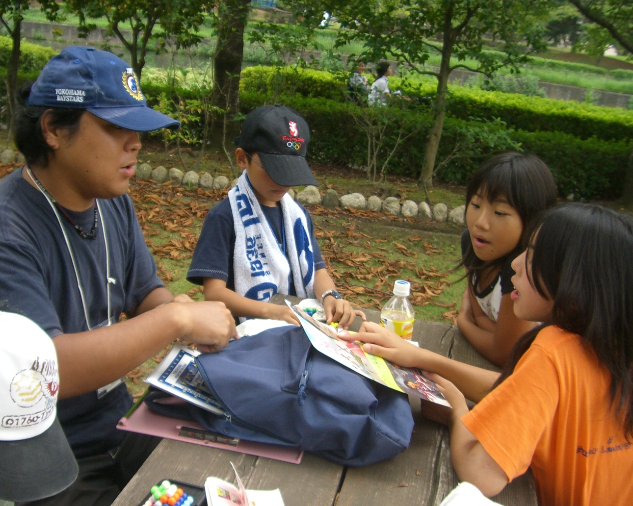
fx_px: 862
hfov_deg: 40.3
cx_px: 296
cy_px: 278
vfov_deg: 32.7
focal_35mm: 46
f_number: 2.7
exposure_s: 1/160
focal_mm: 6.2
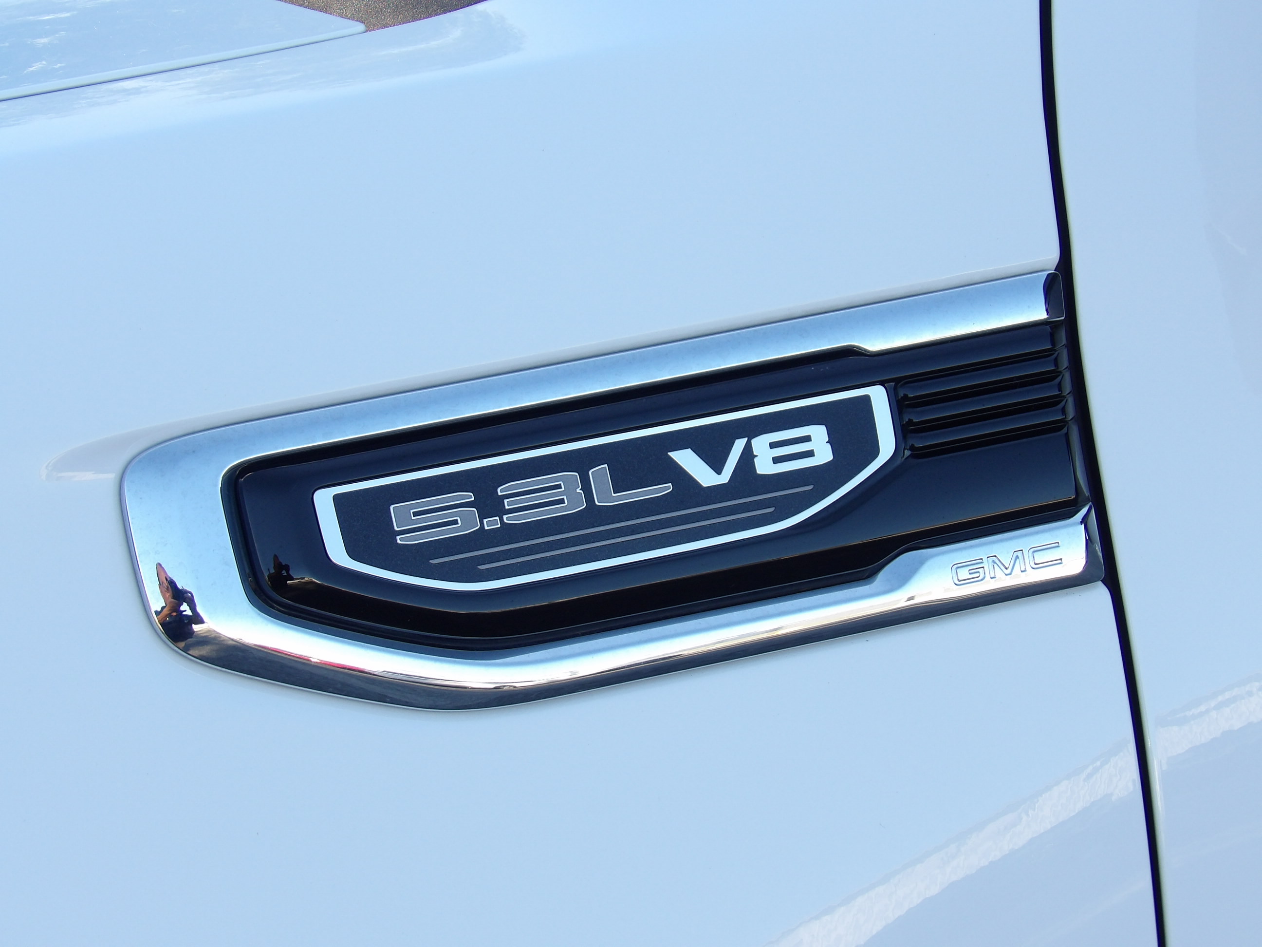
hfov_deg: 16.3
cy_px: 474
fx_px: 4411
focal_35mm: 121
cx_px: 631
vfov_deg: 12.2
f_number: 4.2
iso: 100
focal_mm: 21.7
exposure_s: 1/127
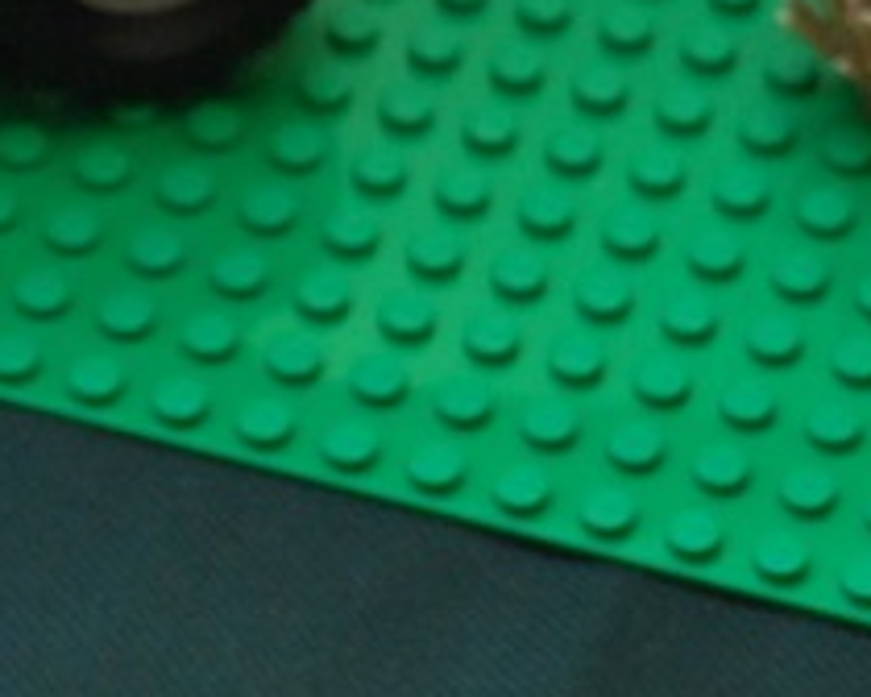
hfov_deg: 5.1
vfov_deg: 4.1
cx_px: 481
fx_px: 9752
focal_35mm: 378
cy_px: -587
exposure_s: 1/30
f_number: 5.6
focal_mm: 55
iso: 640
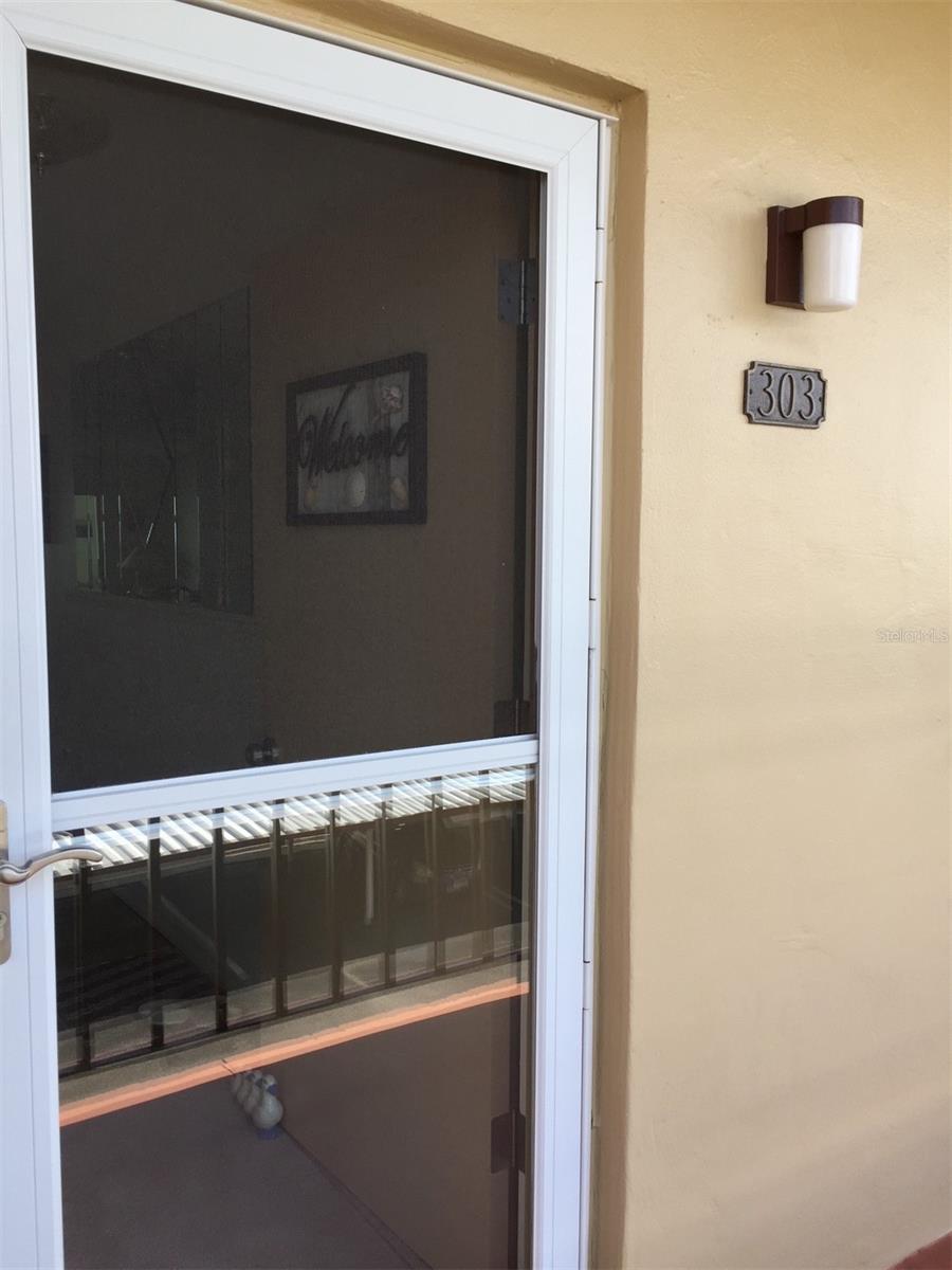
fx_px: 1063
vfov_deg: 61.7
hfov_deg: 48.2
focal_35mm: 29
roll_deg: +0.0
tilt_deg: -5.0
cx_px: 476
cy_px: 635
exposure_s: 1/370
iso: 32
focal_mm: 4.15
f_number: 2.2
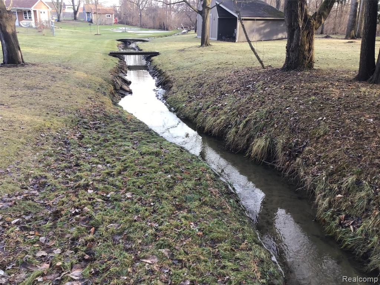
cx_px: 190
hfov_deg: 58.4
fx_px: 340
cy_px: 142
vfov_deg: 45.4
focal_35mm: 31
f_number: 2.4
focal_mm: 3.3
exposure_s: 1/60
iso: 25
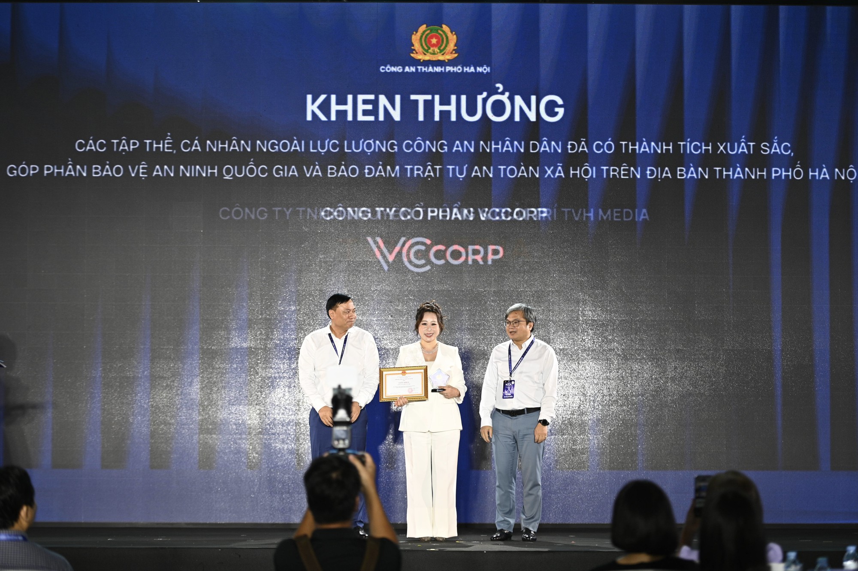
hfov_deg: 20.8
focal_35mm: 98
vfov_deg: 13.9
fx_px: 2334
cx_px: 429
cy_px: 286
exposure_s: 1/320
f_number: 2.8
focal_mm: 98
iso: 400
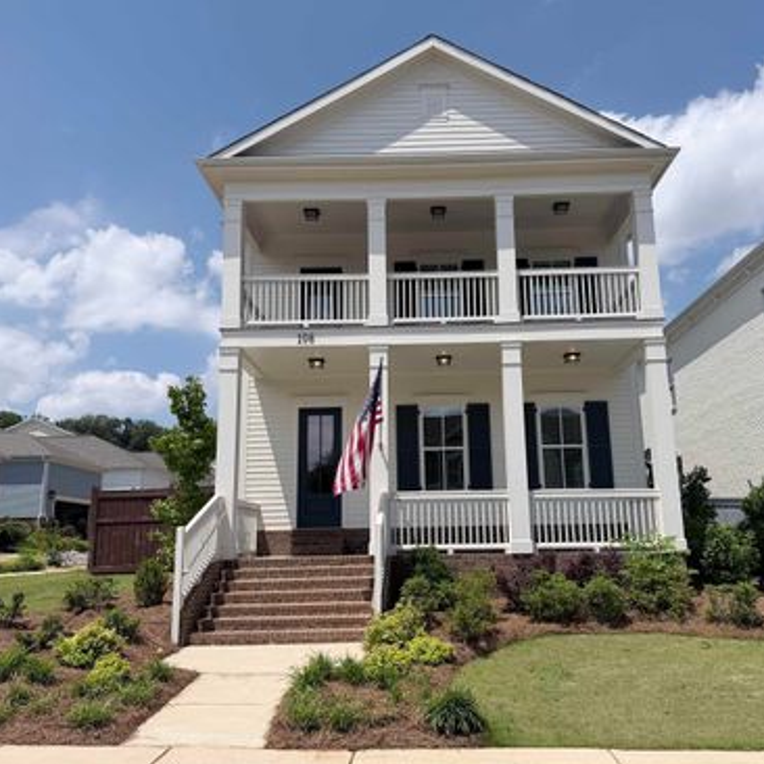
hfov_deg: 55.5
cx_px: 417
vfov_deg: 55.6
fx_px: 724
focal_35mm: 29
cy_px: 389
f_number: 1.78
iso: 80
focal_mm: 6.76
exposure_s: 1/9091
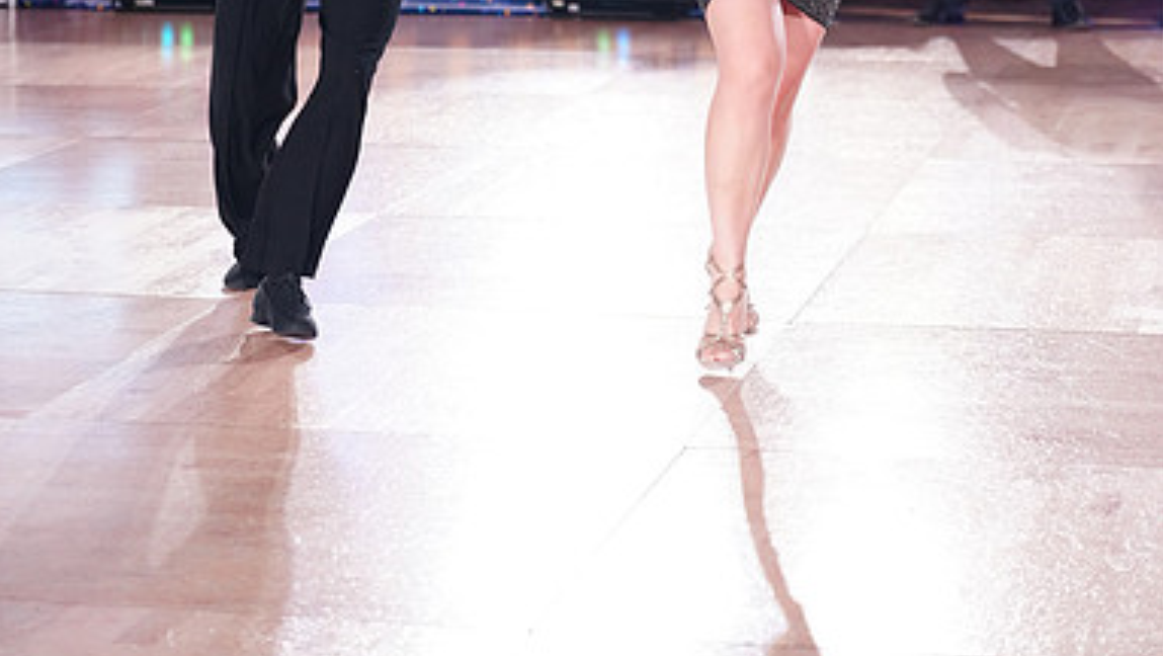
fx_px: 3425
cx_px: 578
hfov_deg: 19.3
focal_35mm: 111
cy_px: -118
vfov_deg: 10.8
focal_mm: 70
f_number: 2.8
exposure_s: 1/500
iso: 2000
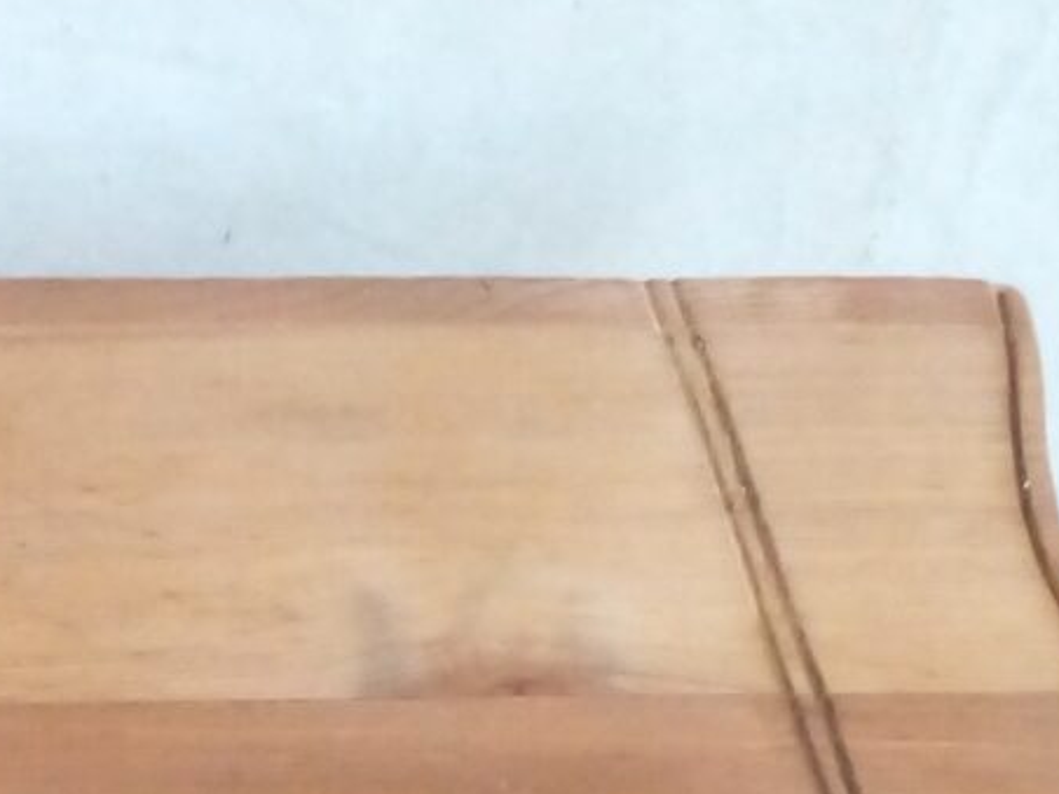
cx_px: -855
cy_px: 1705
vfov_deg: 9.0
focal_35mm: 153
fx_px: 4681
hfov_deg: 11.9
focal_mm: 3.6
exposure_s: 1/33.3
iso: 250
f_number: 1.9
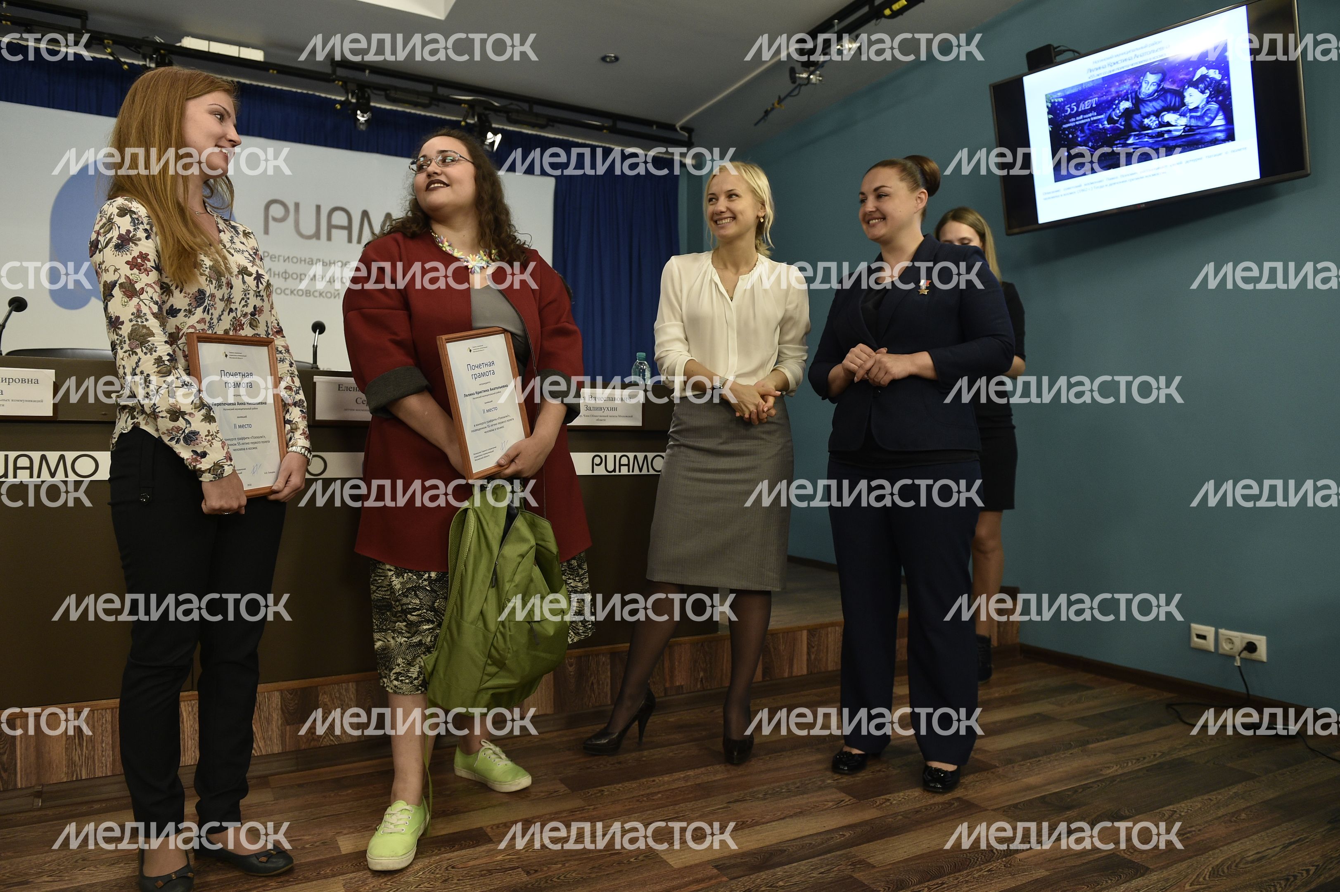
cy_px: 446
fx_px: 893
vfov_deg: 53.1
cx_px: 670
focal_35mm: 24
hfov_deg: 73.8
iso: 1600
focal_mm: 24
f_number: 4
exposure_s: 1/250
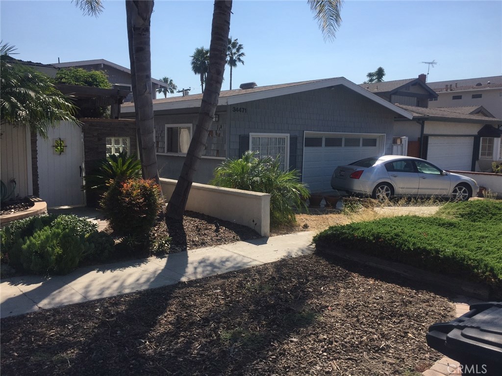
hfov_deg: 61.7
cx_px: 251
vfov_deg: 48.2
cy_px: 188
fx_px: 421
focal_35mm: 29
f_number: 2.2
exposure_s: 1/2475
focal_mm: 4.15
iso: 32
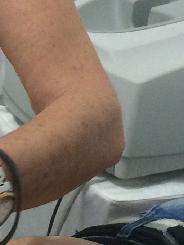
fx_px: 985
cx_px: -93
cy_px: 163
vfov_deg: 14.2
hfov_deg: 10.3
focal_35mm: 139
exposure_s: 1/30
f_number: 2.2
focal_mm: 4.15
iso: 200
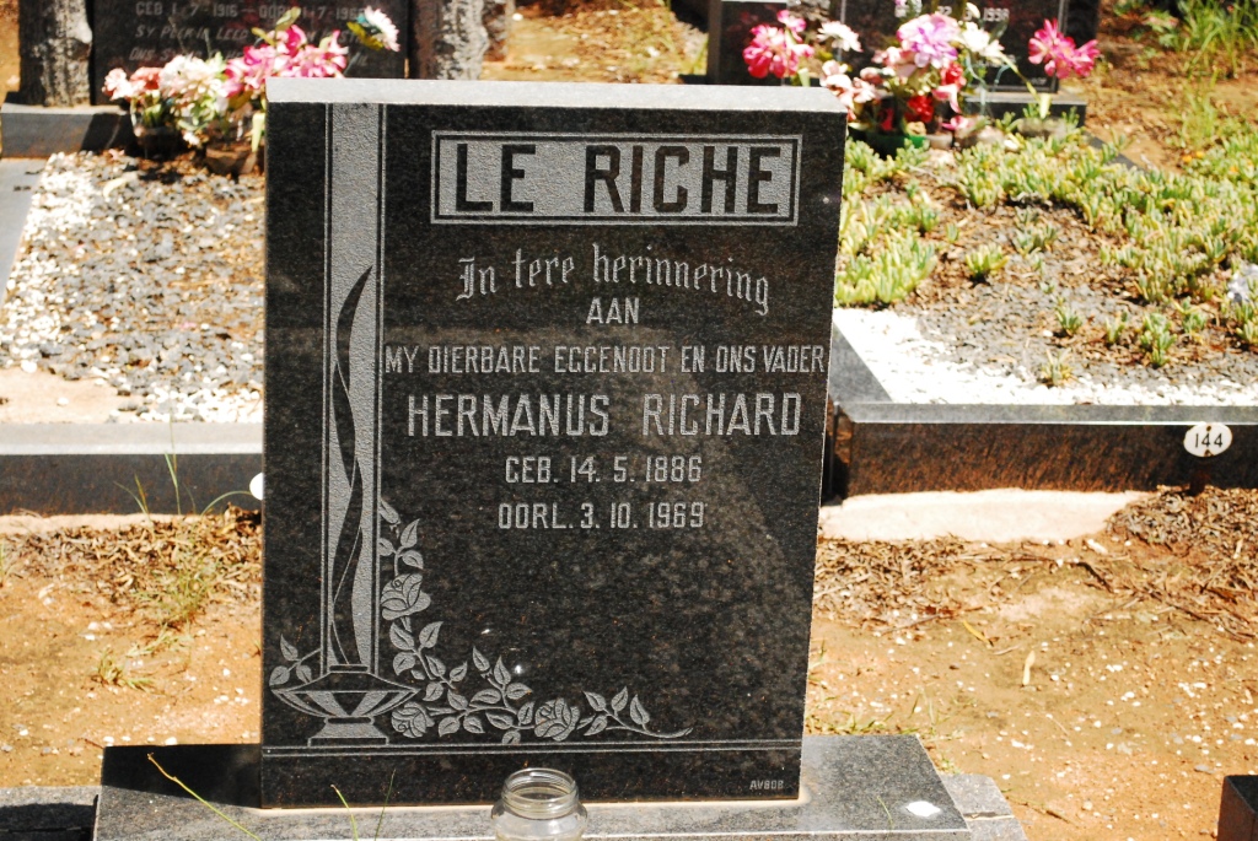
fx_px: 2886
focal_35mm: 82
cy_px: 420
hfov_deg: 24.6
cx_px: 629
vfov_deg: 16.6
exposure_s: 1/4000
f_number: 5.6
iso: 1600
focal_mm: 55
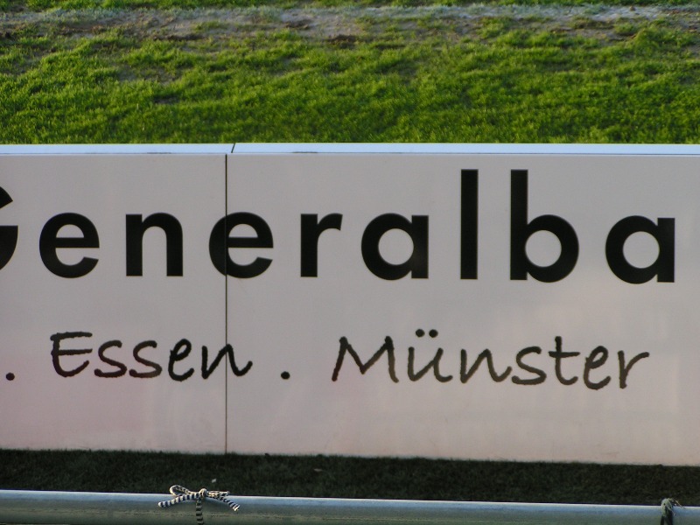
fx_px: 3175
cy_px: 262
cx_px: 350
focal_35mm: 157
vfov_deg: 9.5
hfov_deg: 12.6
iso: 80
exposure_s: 1/160
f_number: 3.5
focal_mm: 24
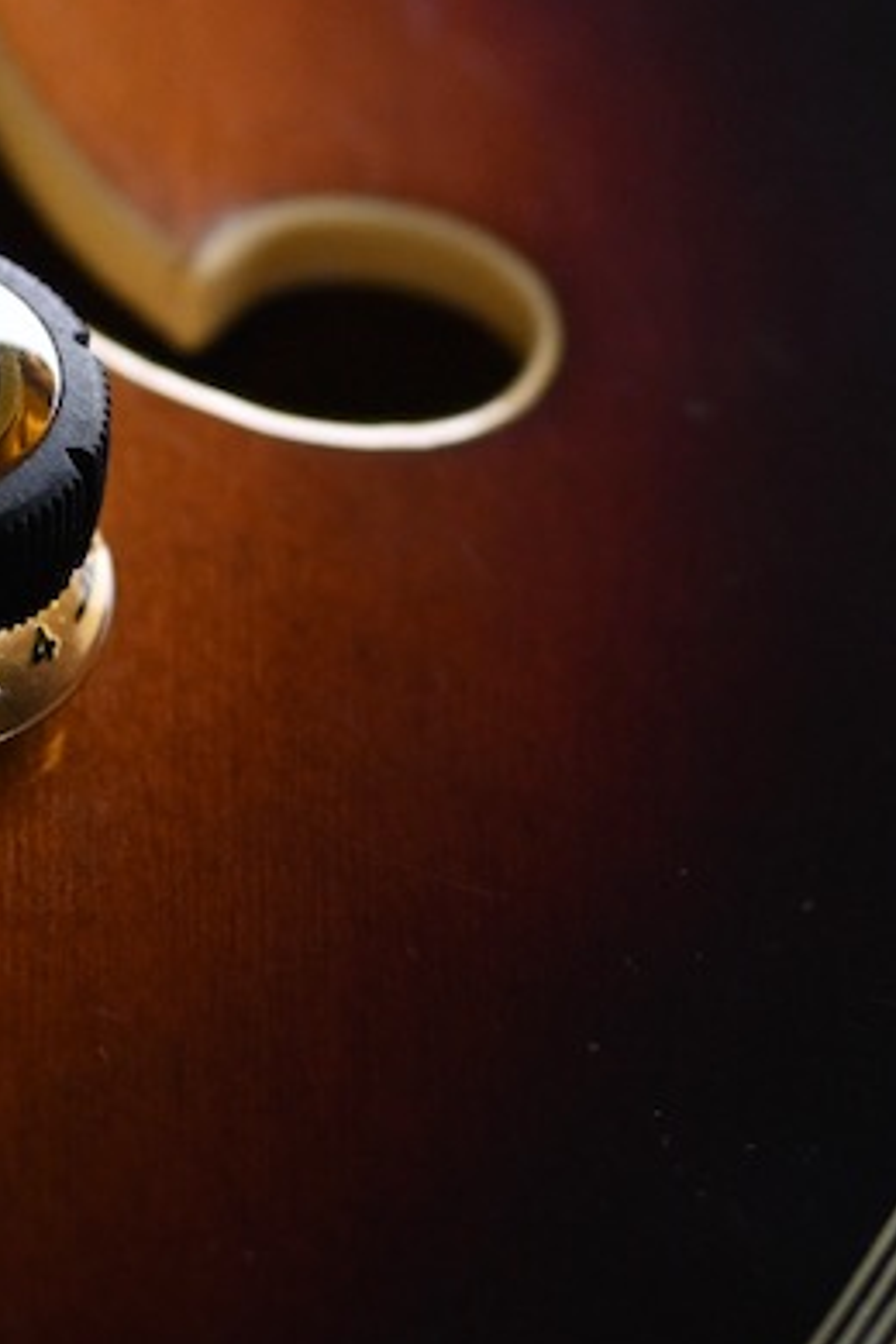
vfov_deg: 8.3
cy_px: -100
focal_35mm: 246
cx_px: 59
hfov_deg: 5.6
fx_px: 9183
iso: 640
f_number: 2.8
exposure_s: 1/160
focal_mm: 50
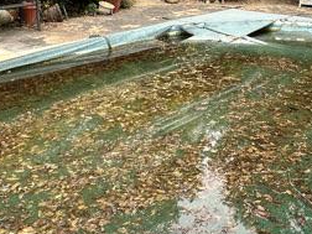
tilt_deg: -5.9
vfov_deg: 24.3
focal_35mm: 57
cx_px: 182
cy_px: -9
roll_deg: +0.0
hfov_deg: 33.7
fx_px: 514
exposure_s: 1/360
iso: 40
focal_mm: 2.22
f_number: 2.2
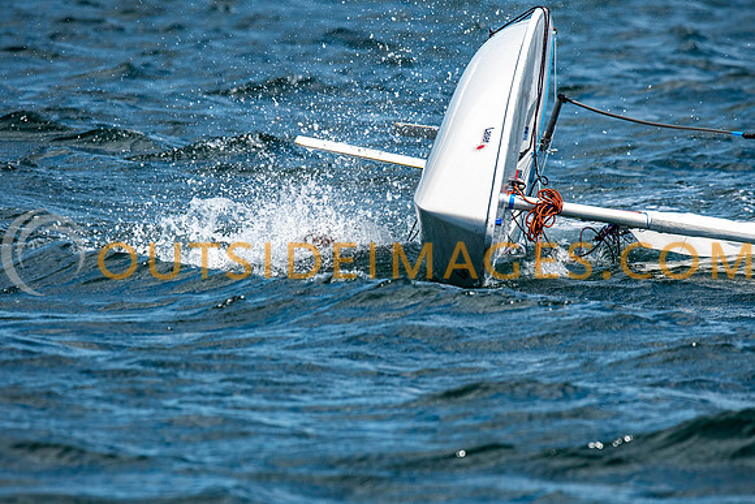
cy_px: 252
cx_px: 378
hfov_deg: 4.6
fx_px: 9439
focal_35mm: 450
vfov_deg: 3.1
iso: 400
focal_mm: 300
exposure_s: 1/4000
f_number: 5.6
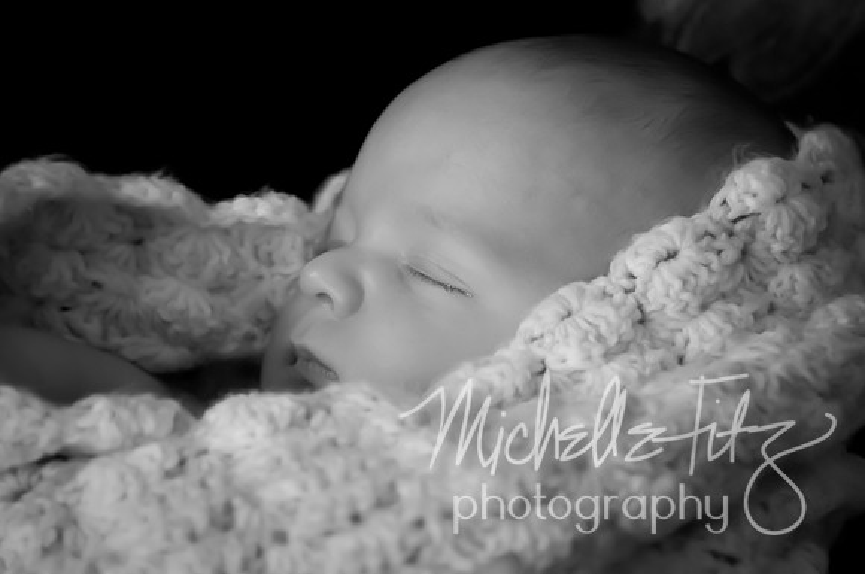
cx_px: 432
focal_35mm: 300
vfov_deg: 4.6
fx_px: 7198
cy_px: 287
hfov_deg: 6.9
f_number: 5.6
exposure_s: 1/125
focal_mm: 200
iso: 3200
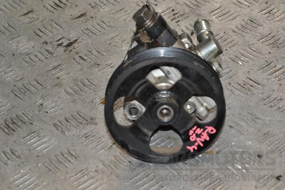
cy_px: 95
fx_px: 831
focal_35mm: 105
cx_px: 142
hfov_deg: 19.5
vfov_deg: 13.0
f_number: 9
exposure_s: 1/200
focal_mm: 70
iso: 800
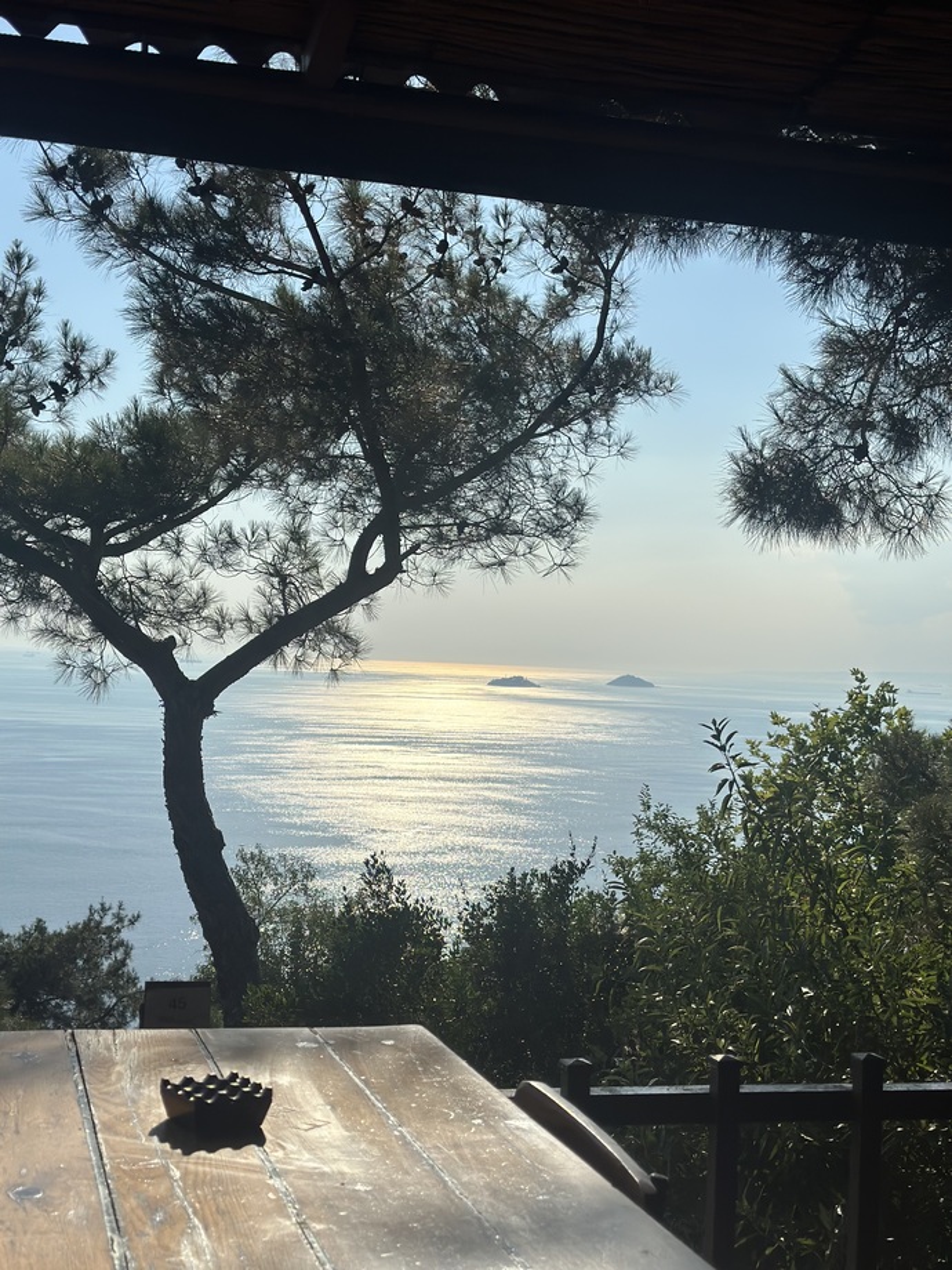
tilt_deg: +0.6
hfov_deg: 30.3
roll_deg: -2.7
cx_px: 476
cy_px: 635
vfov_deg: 39.7
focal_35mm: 48
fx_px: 1760
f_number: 1.78
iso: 80
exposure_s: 1/18868
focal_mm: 6.86
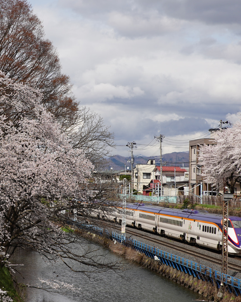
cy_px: 131
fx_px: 1034
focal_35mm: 116
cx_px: 36
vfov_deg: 16.6
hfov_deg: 13.2
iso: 100
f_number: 6.3
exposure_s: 1/640
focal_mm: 65
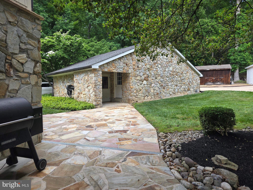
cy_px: 95
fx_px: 168
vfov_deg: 58.9
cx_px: 126
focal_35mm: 23
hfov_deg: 73.9
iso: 40
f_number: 1.7
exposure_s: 1/180
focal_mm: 6.3
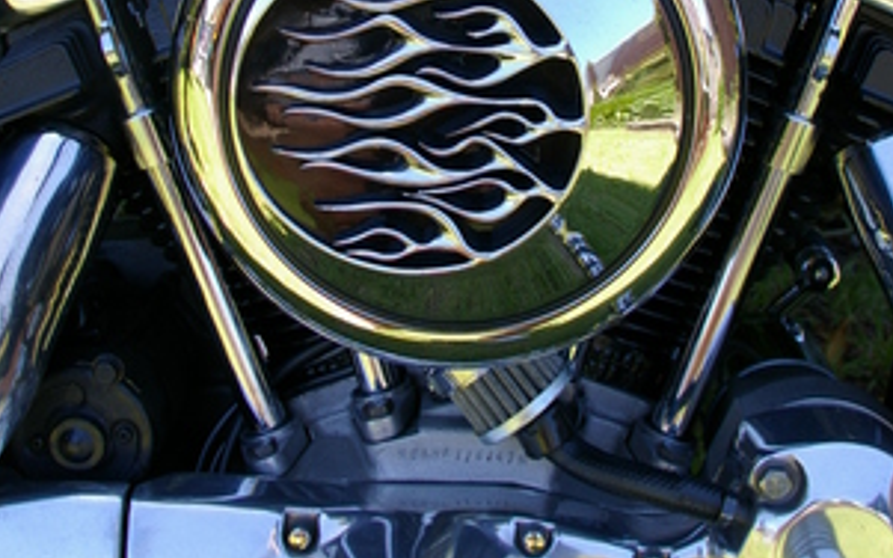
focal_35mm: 67
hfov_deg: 30.6
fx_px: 1630
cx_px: 467
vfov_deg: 18.8
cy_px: -15
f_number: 8
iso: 200
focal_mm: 22
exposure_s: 1/60
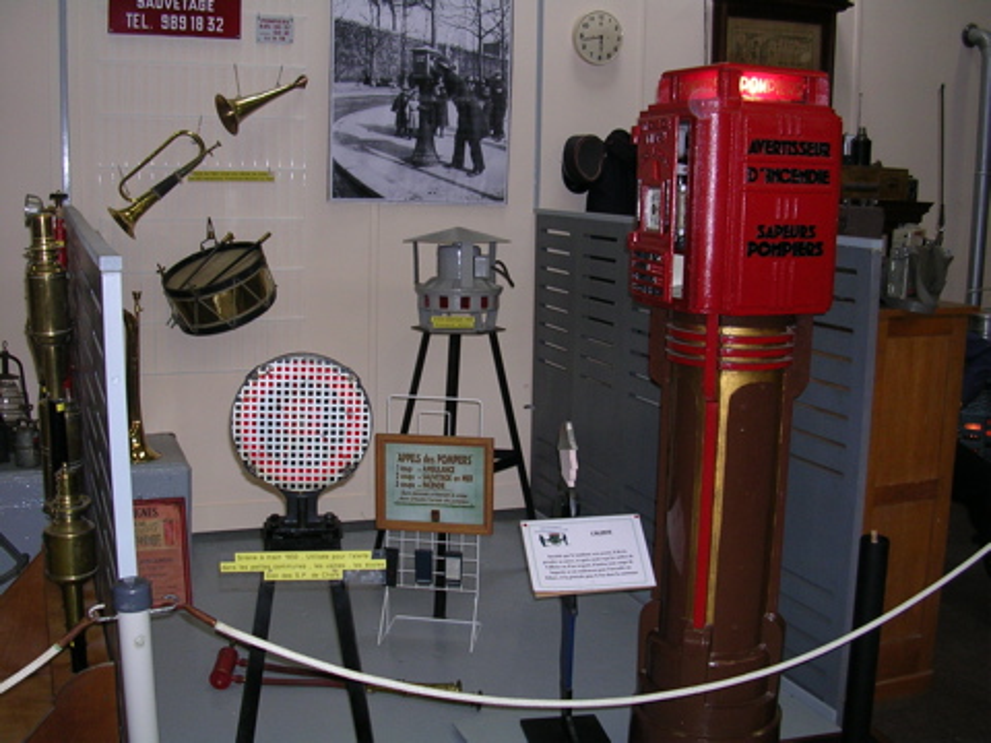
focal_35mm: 38
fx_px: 1088
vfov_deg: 37.7
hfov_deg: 49.0
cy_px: 372
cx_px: 496
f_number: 2.8
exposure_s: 1/60.1
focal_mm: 5.8
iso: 72
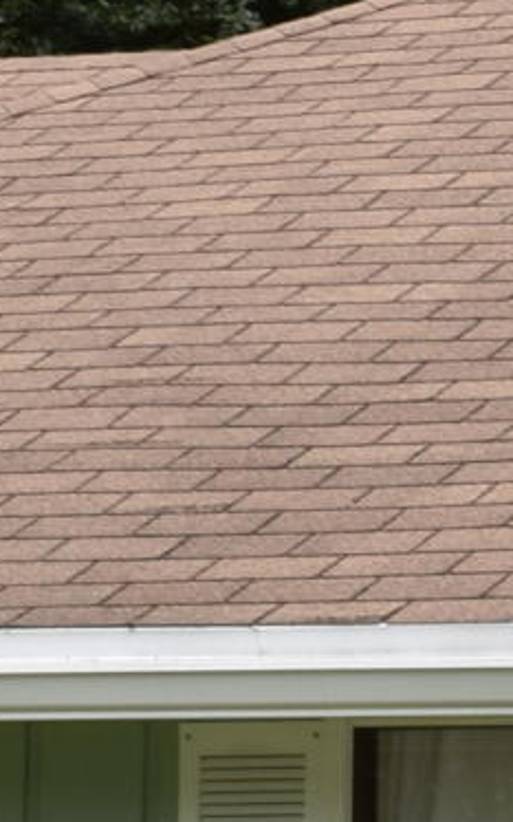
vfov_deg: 6.6
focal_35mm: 320
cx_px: 1543
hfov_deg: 4.0
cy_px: 673
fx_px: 7161
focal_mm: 26
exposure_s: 1/200
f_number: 9
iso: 100
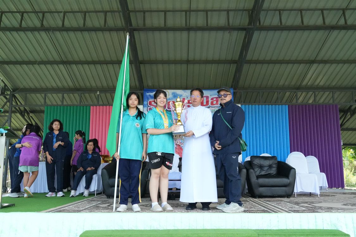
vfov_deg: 38.4
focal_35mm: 34
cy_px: 118
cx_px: 178
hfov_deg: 55.1
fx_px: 341
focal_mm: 23
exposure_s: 1/2500
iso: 5000
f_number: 6.3
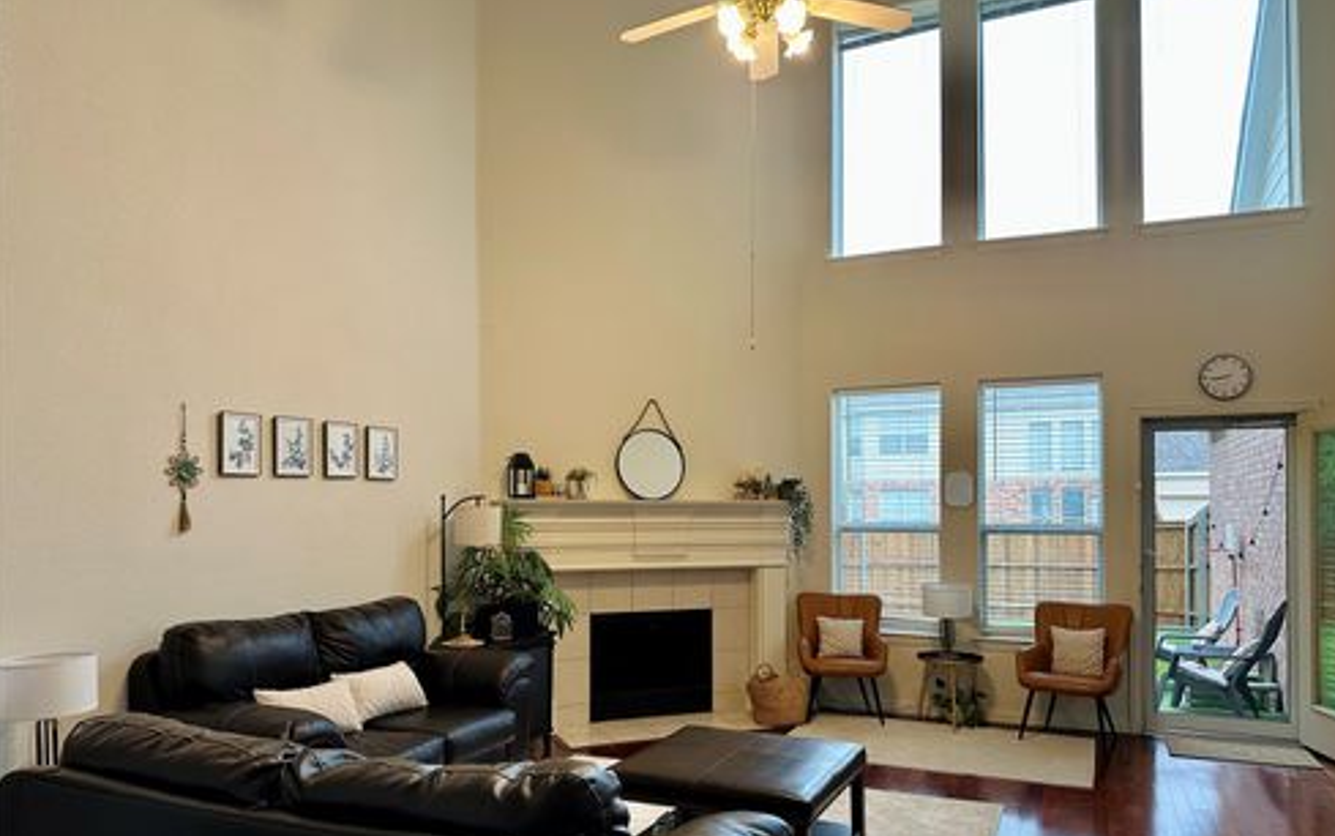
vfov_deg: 47.4
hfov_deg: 70.4
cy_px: 490
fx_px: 946
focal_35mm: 26
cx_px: 677
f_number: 1.78
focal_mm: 6.86
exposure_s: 1/120
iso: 160
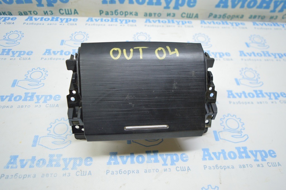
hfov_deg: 67.4
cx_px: 143
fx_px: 214
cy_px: 95
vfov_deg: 47.9
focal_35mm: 27
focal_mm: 18
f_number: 3.5
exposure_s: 1/50
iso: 400
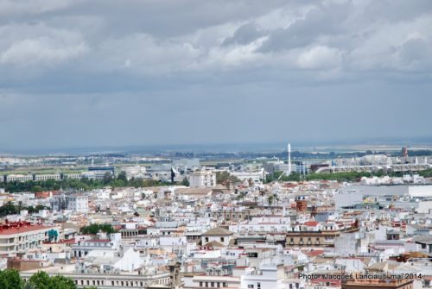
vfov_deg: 13.1
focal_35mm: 105
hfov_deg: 19.4
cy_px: 144
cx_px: 216
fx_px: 1262
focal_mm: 70
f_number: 5.6
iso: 100
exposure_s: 1/500
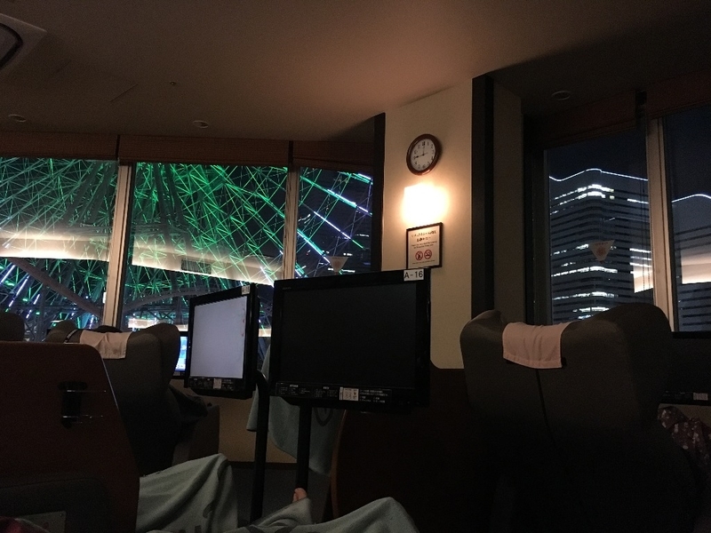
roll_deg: -2.2
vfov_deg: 48.2
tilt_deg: +10.2
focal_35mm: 29
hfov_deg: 61.7
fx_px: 596
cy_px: 266
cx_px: 356
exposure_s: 1/15
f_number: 2.2
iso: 320
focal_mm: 4.15
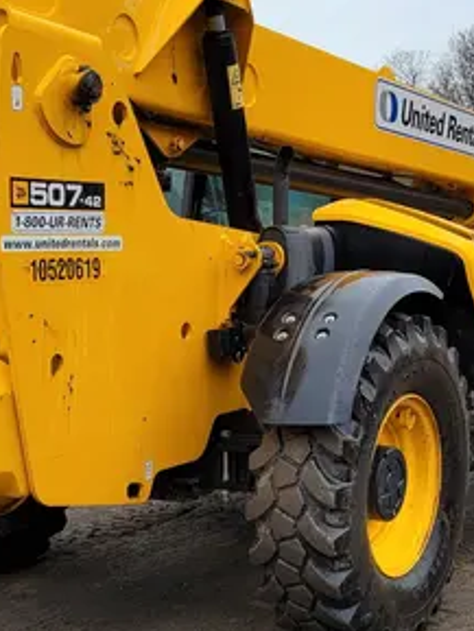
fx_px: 1204
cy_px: 379
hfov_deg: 22.3
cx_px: 227
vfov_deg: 29.3
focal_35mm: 66
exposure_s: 1/192
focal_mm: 5.4
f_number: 1.8
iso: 40
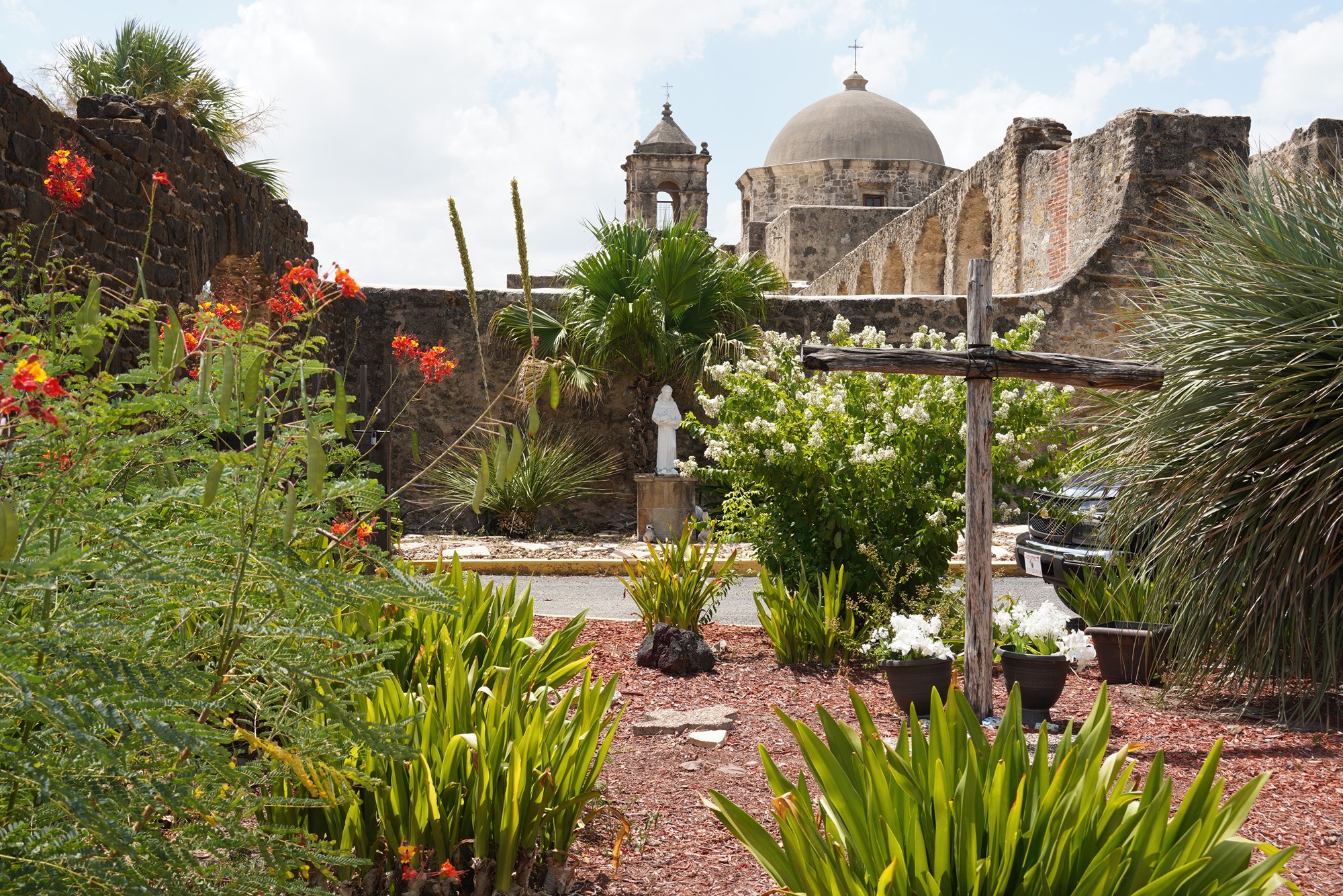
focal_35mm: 40
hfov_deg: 48.5
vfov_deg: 33.4
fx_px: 1492
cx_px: 672
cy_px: 448
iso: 100
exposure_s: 1/100
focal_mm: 40
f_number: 11
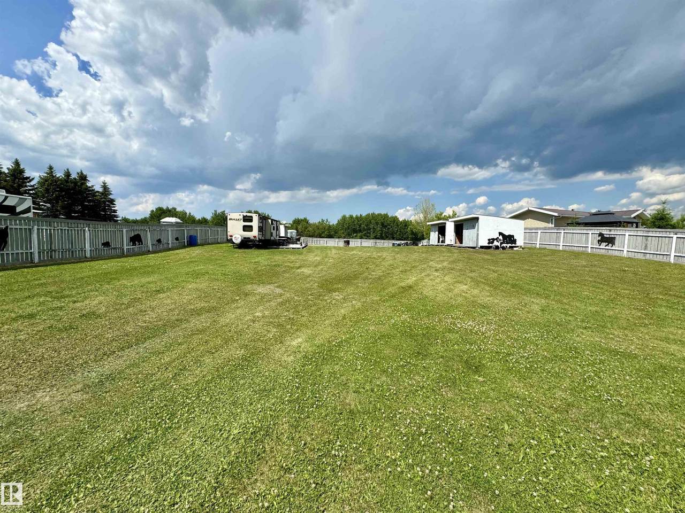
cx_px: 342
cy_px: 256
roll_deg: +1.0
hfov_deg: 102.1
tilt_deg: -4.2
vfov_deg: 85.7
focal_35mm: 14
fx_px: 277
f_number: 2.2
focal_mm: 2.22
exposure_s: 1/2494
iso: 50
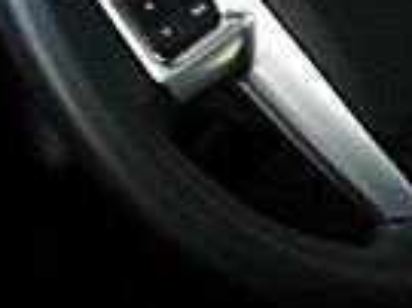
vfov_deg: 8.7
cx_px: 937
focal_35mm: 171
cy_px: 229
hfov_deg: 10.3
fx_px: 2033
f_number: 2.8
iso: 200
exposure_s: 1/80
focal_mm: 6.3
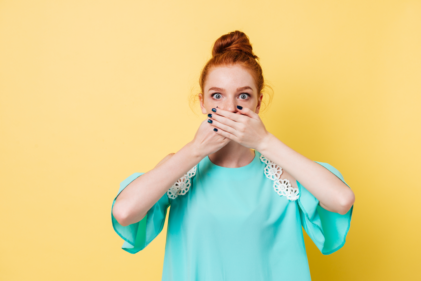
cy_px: 140
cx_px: 210
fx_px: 643
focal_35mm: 55
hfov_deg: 36.2
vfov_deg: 24.6
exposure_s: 1/160
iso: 100
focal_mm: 55
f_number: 7.1
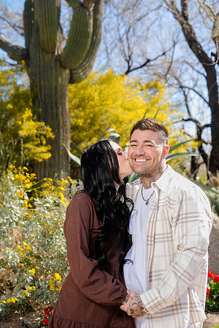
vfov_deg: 28.8
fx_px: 639
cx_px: 110
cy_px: 164
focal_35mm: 70
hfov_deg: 19.5
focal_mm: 70
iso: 80
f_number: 5.6
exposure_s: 1/250
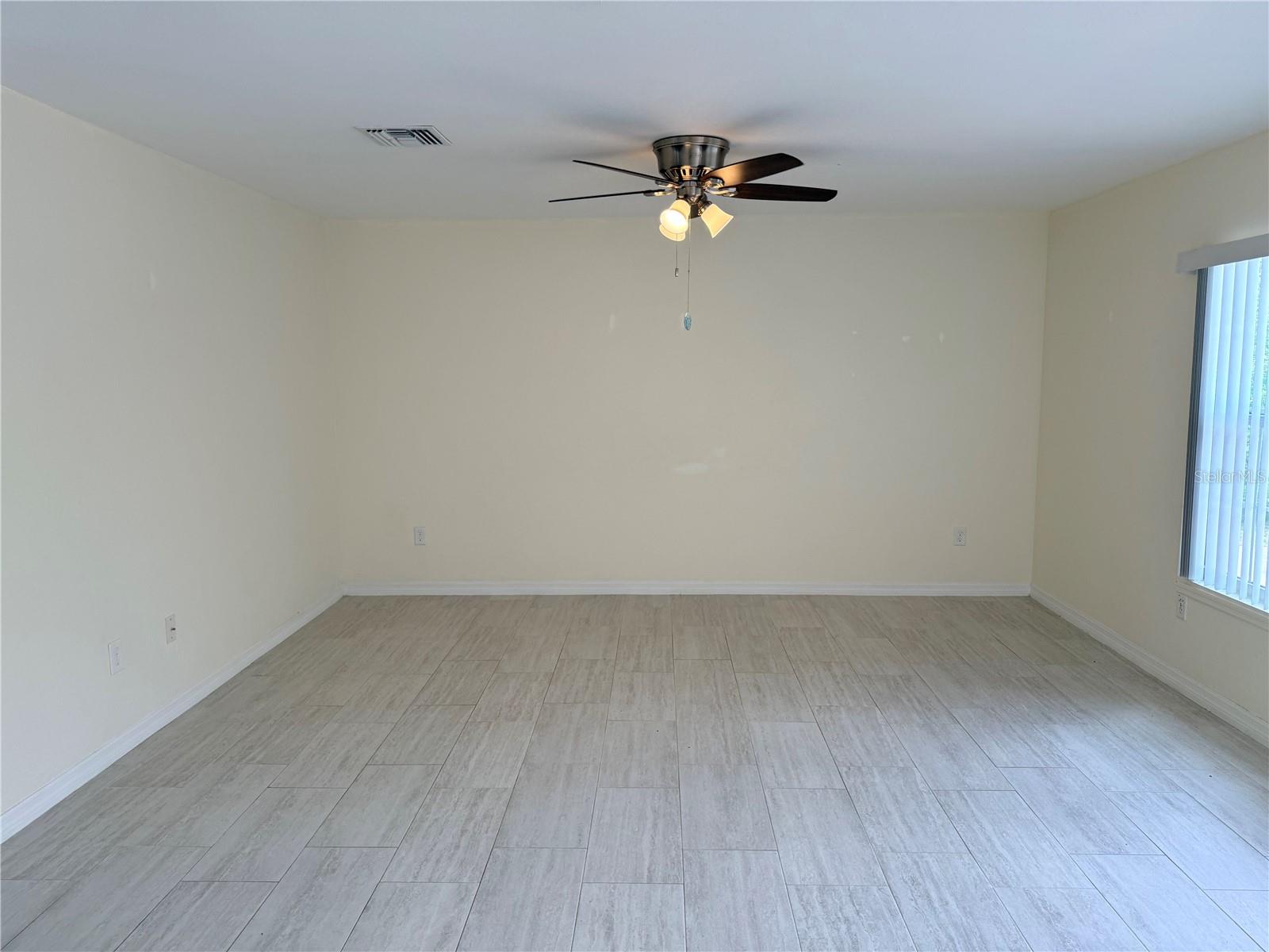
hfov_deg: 71.6
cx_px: 634
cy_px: 476
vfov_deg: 56.8
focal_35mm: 24
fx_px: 880
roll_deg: +0.6
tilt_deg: -7.4
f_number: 1.78
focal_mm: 6.76
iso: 100
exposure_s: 1/298
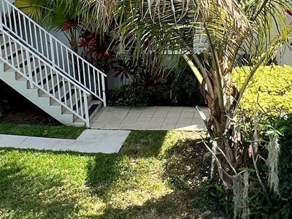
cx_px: 210
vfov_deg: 27.1
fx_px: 439
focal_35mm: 52
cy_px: 22
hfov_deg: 36.2
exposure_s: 1/608
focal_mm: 1.57
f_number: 1.8
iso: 32
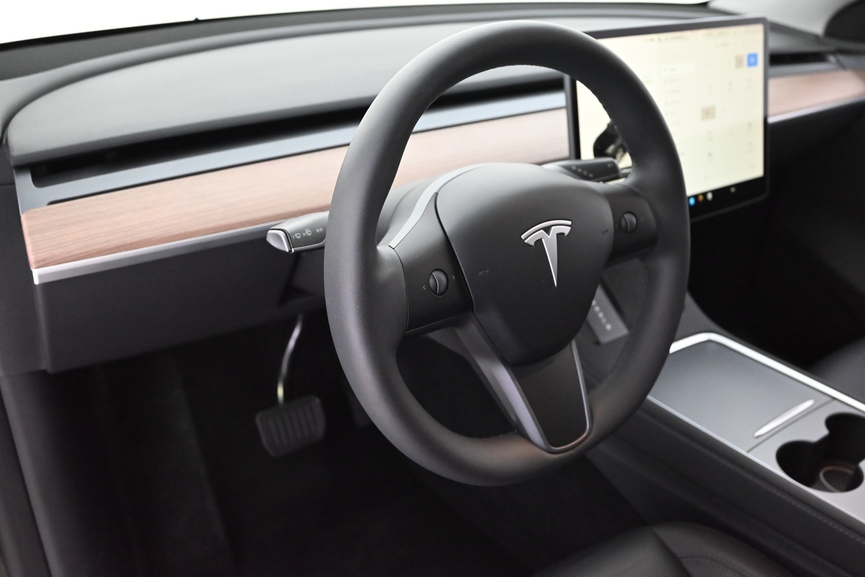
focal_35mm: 30
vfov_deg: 43.0
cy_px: 288
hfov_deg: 61.1
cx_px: 432
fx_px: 733
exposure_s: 1/60
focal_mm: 30.5
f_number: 4.8
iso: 8000
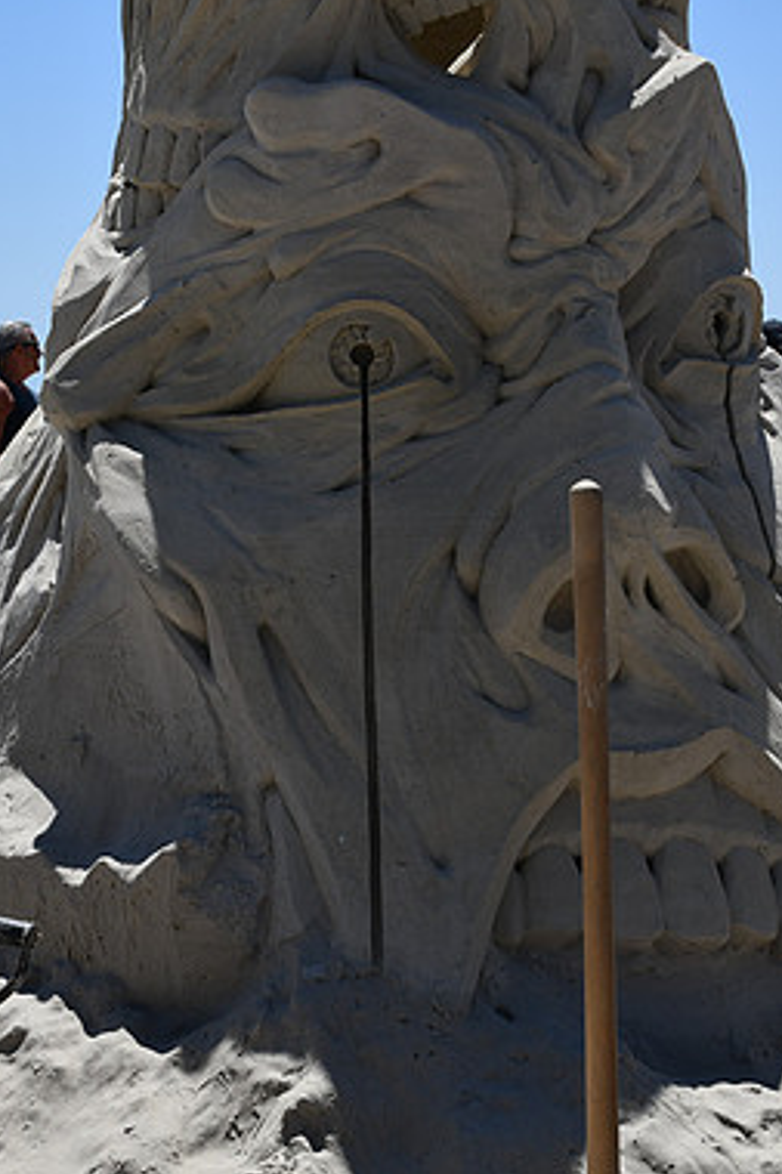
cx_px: 485
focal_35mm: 87
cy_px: 589
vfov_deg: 23.4
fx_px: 2837
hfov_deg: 15.7
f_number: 10
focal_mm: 38
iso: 100
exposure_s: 1/400
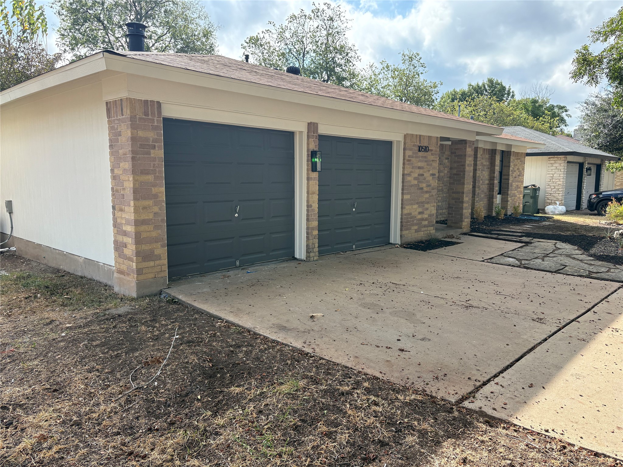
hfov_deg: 67.3
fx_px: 468
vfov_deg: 53.1
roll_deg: -1.0
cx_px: 312
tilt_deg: -6.4
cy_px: 234
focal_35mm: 26
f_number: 1.6
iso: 64
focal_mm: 5.96
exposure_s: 1/1287
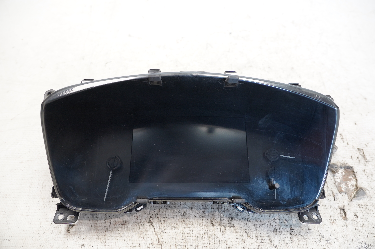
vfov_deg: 53.0
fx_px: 250
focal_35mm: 24
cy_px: 124
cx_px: 188
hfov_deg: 73.8
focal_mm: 16
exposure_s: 1/60
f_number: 4
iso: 640
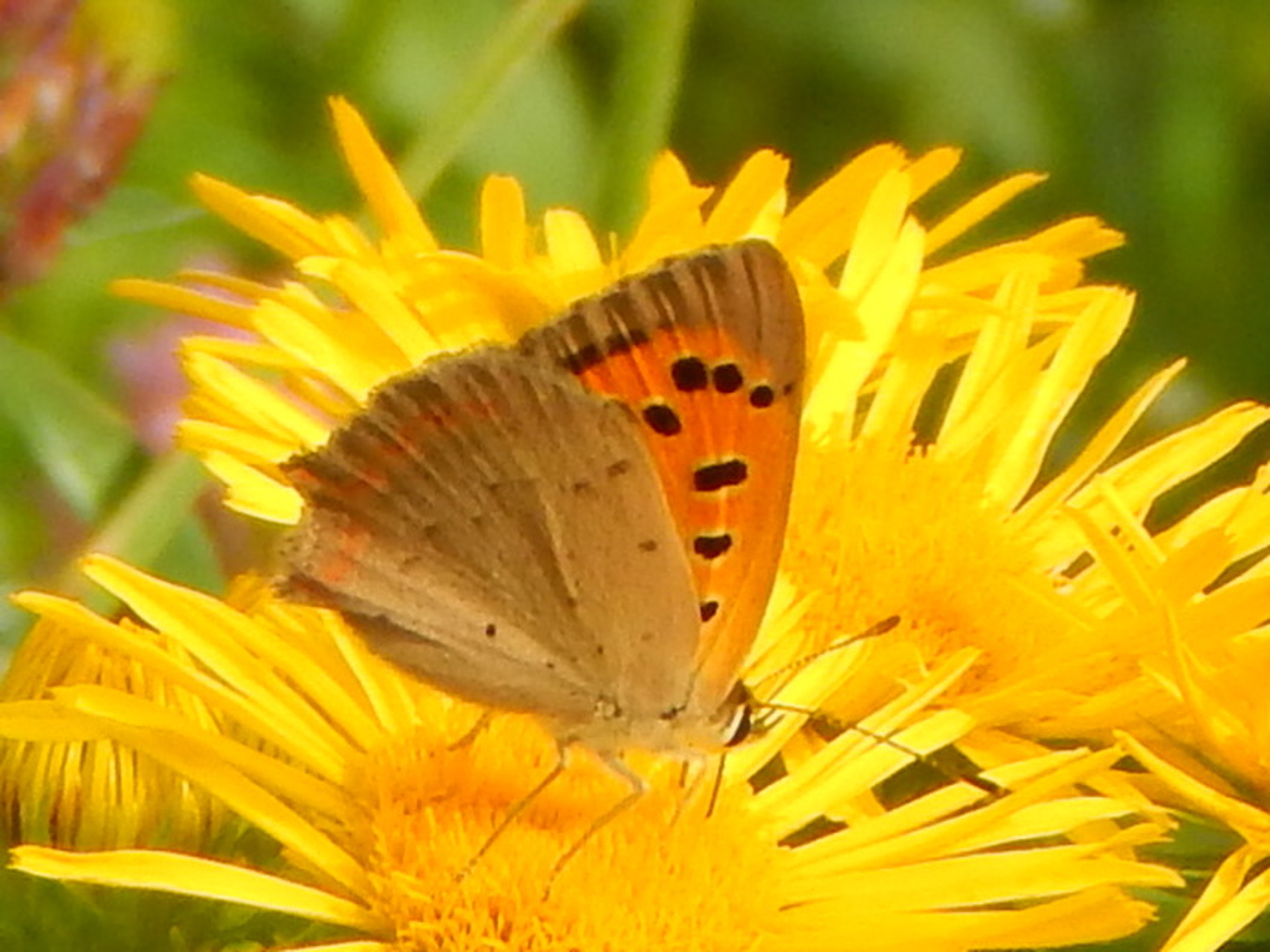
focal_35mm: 250
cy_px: 476
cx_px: 635
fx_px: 9173
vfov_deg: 5.9
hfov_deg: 7.9
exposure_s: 1/400
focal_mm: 44.9
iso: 125
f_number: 5.6
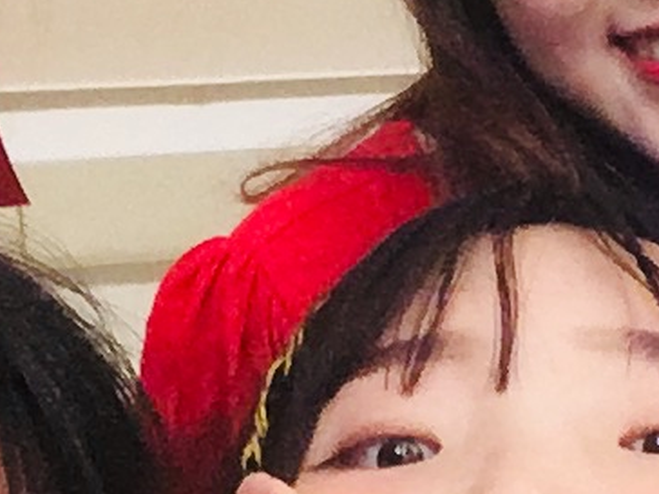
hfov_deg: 18.0
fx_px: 2075
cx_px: 415
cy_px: 322
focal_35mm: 109
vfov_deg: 13.6
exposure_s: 1/20
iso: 400
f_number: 2.4
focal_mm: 2.15
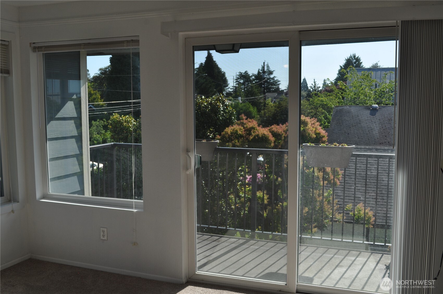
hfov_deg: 53.2
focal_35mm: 36
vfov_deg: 36.8
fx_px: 442
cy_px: 147
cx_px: 222
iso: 200
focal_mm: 24
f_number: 8
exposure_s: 1/250
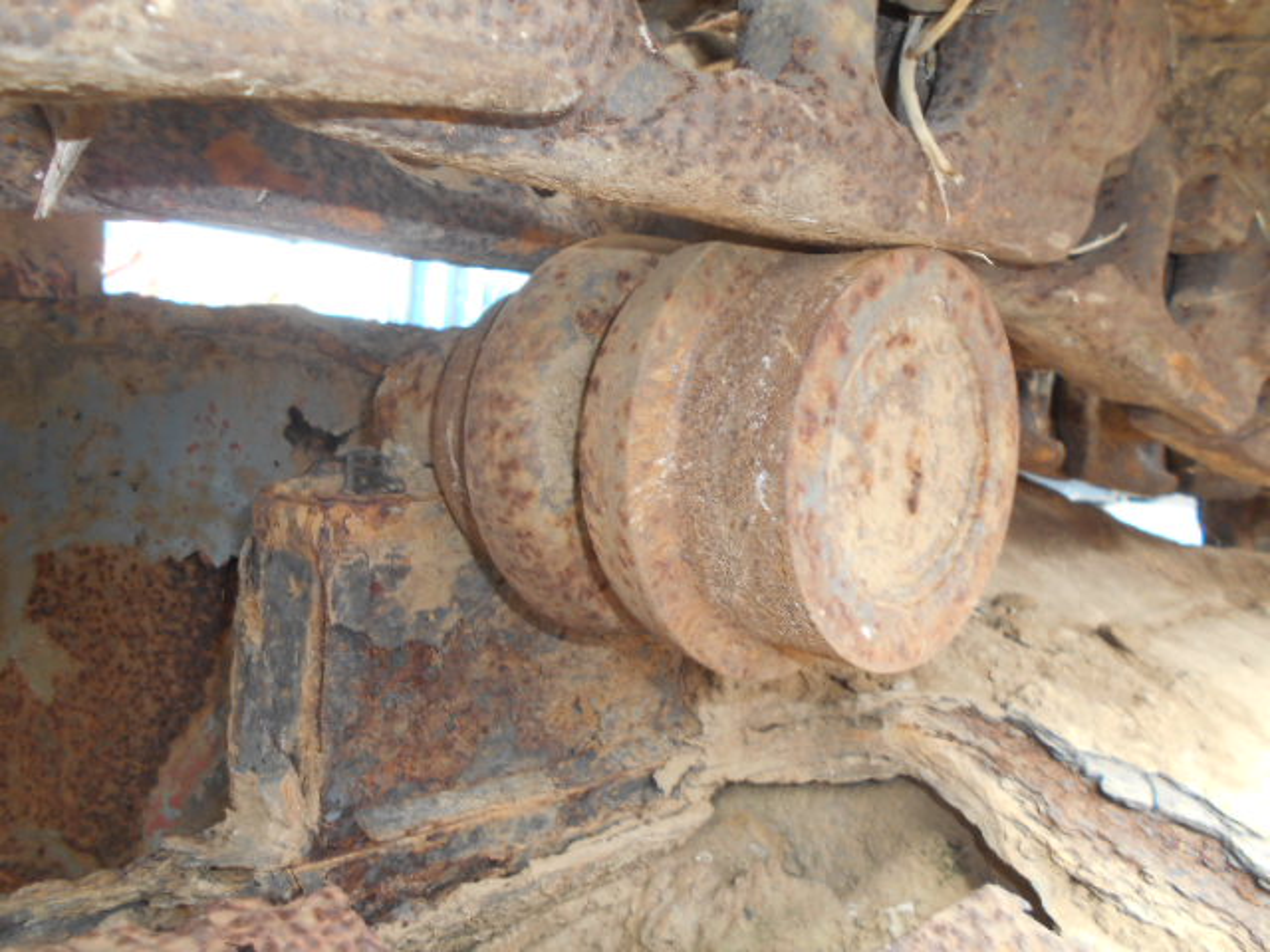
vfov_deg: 53.1
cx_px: 635
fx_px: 954
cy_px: 476
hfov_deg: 67.3
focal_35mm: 26
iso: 80
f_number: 3.2
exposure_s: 1/25
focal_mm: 4.6
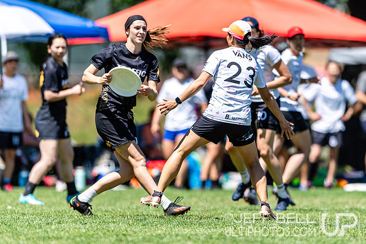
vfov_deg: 2.3
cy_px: 115
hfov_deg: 3.5
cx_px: 212
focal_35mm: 593
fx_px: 6032
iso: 100
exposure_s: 1/1600
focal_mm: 400
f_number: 3.2
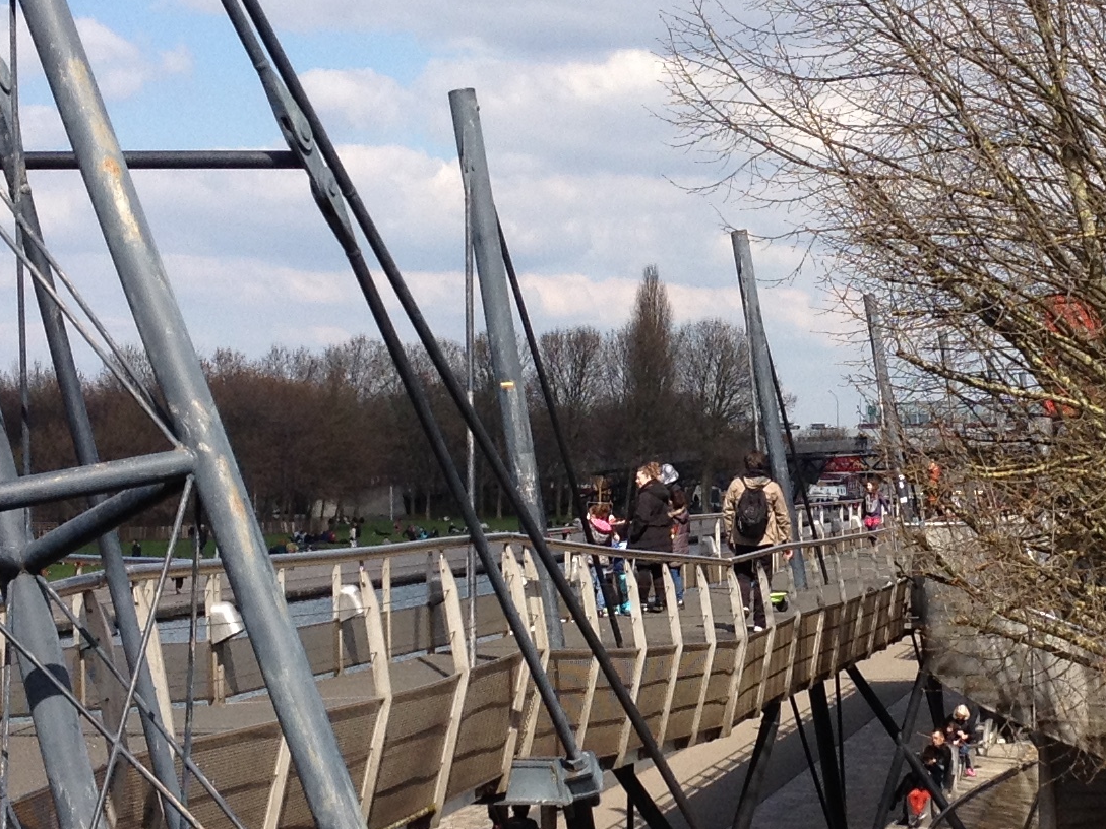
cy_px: 386
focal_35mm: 105
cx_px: 924
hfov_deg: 18.5
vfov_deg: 14.1
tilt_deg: -0.5
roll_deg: +0.8
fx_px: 3355
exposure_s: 1/1783
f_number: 2.4
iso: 50
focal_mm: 4.28
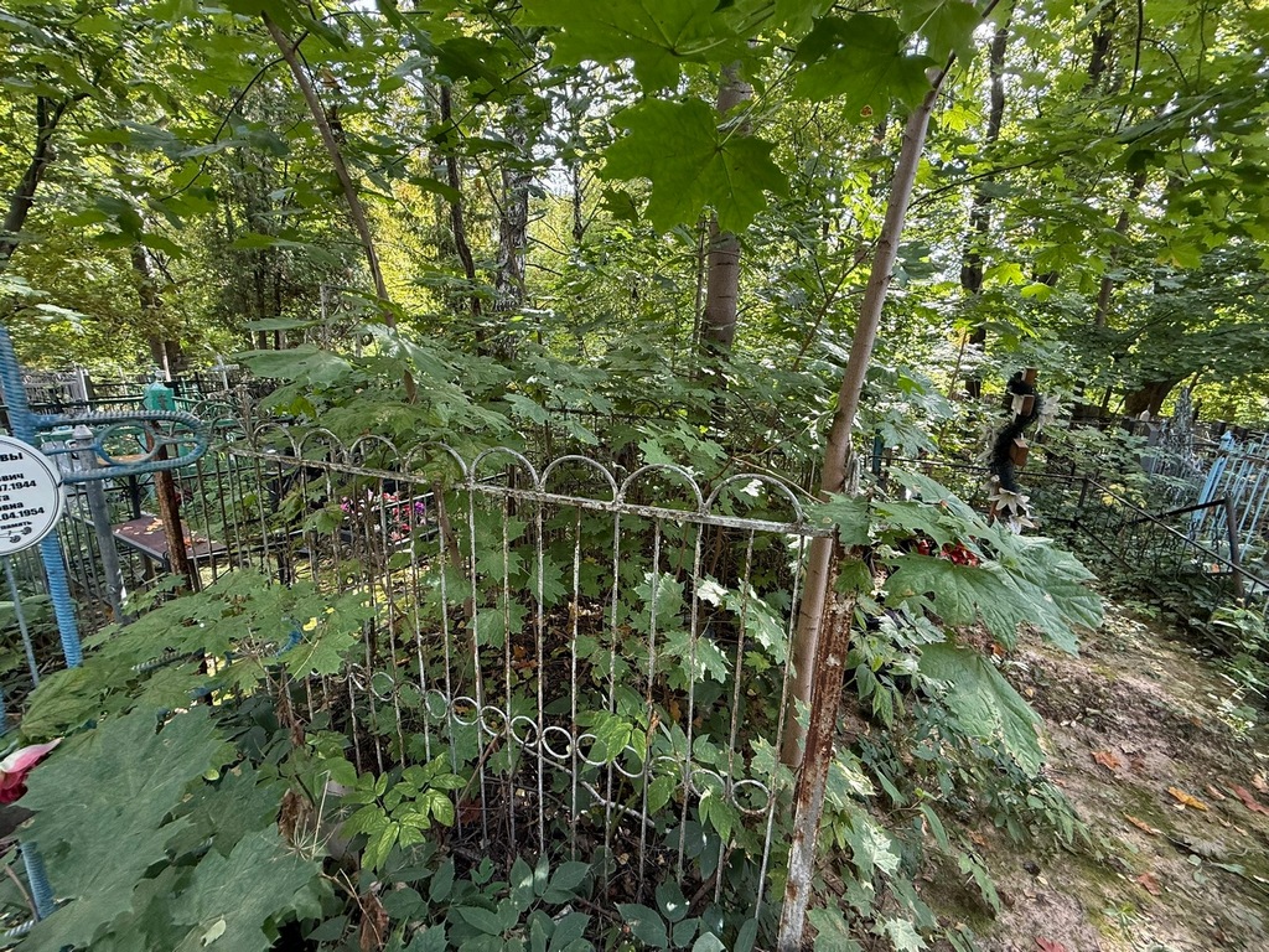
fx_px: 513
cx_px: 634
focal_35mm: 14
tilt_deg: -14.5
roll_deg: +1.9
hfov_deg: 102.1
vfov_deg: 85.7
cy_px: 476
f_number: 2.2
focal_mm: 2.22
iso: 160
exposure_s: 1/99
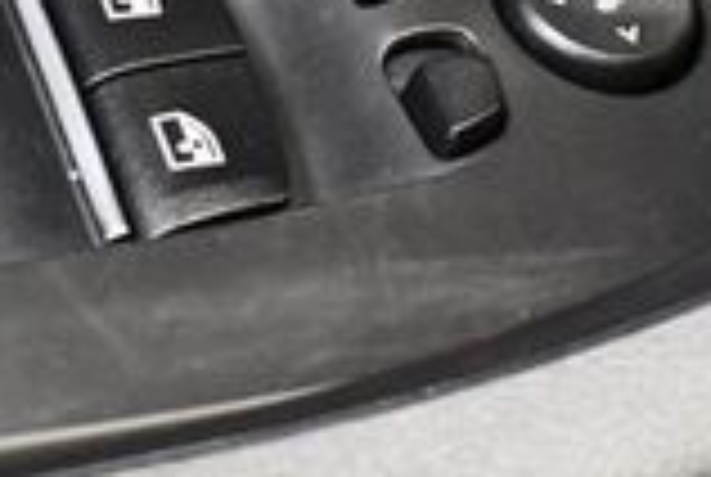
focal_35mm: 146
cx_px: 248
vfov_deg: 9.4
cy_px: 0
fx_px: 2889
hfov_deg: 14.0
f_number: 3.5
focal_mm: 18
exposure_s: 1/60
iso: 4500
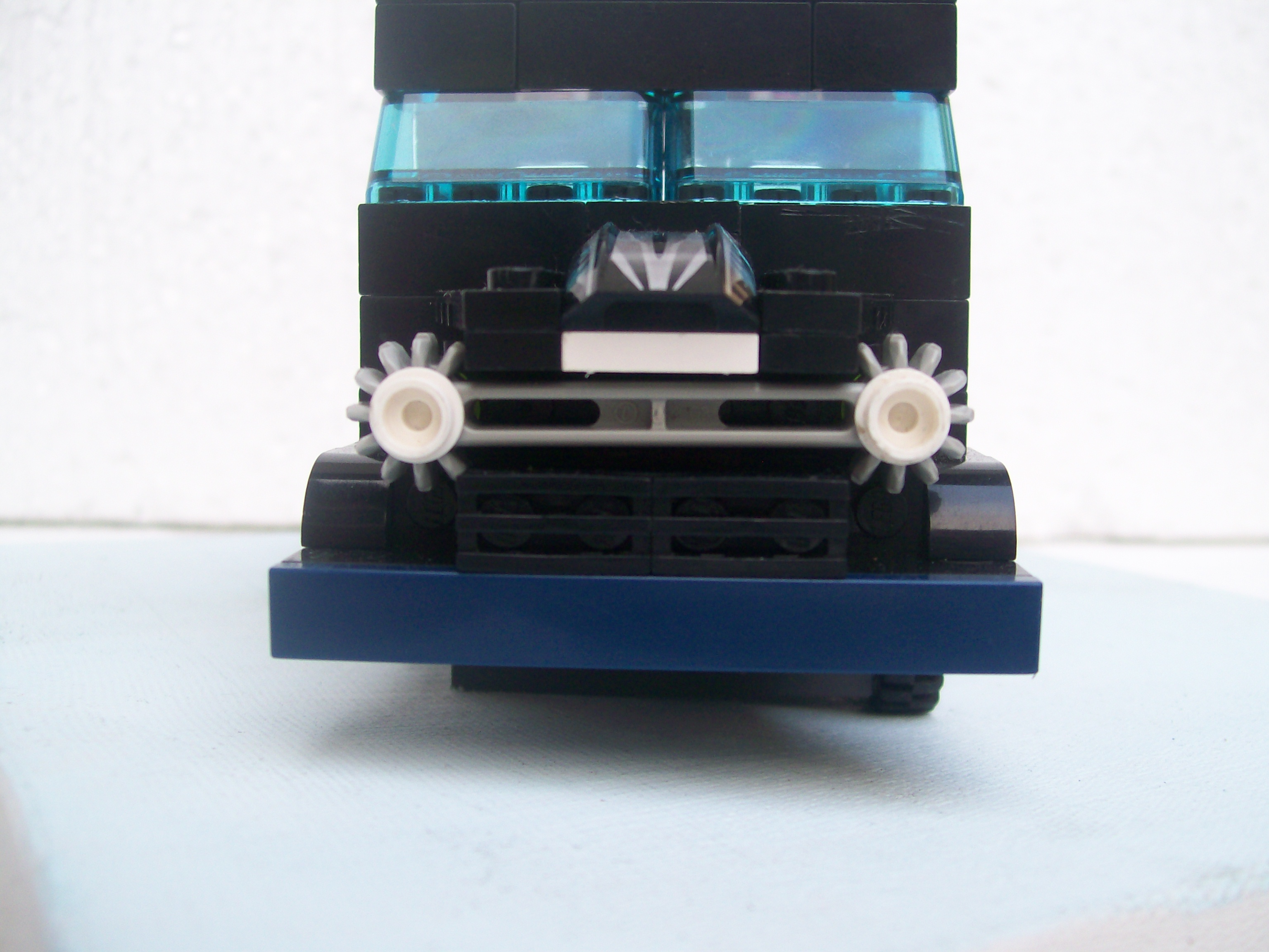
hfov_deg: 51.4
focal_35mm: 36
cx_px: 634
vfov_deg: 39.7
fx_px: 1320
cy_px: 476
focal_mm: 6
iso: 80
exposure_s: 1/62.2
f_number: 2.7
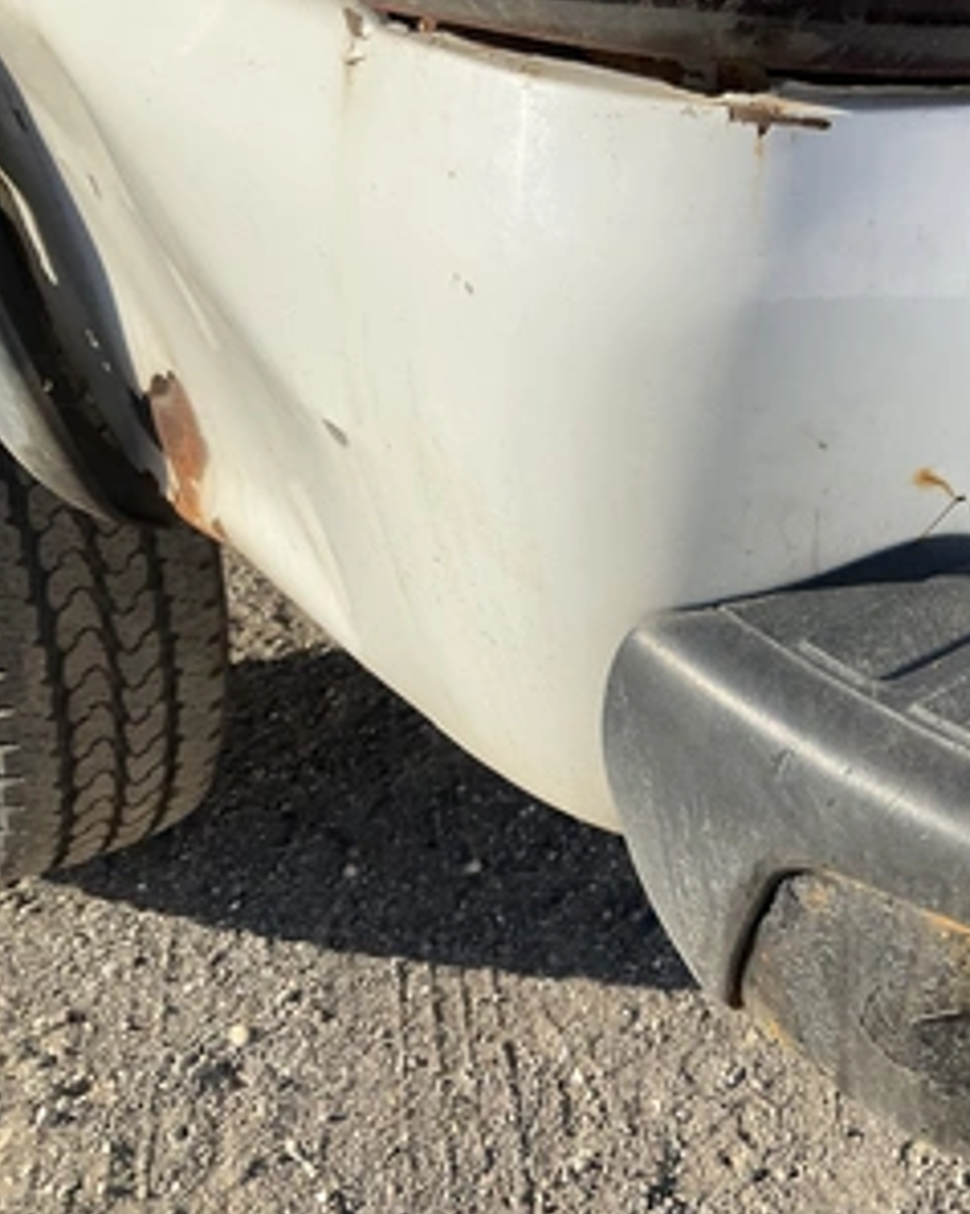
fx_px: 1365
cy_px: 607
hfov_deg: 38.3
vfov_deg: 48.0
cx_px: 705
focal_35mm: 38
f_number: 1.8
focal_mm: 3
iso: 25
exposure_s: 1/978
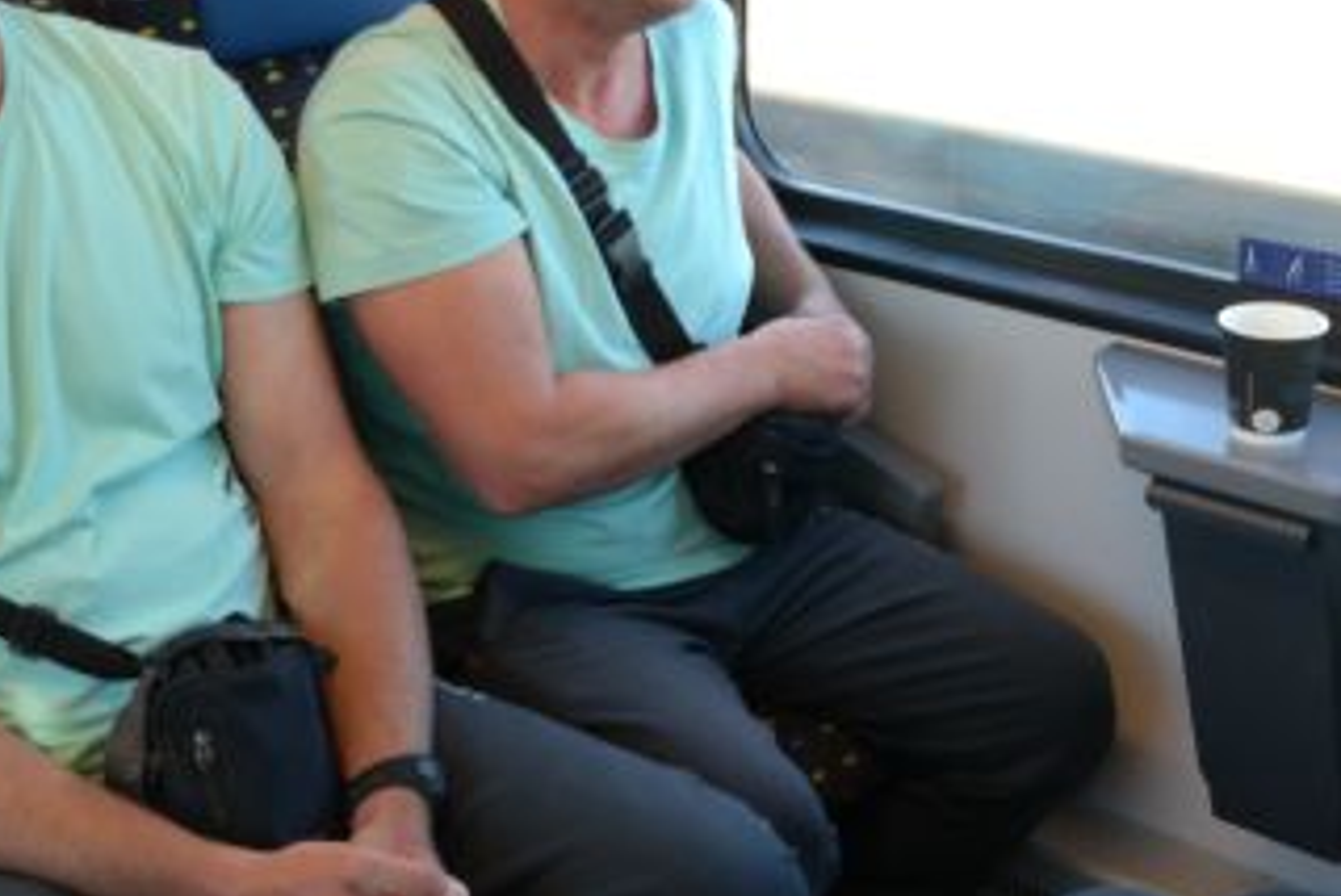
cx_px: 742
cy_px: 262
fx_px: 2162
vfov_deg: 23.3
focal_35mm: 58
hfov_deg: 34.4
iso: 200
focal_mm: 19
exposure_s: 1/40
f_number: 3.5
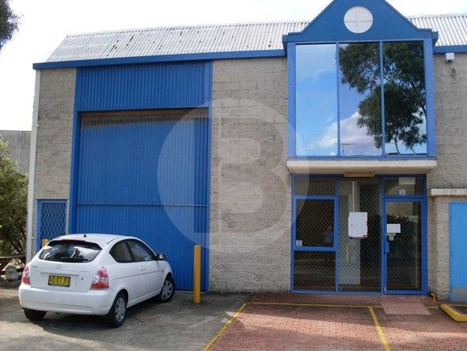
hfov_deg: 49.0
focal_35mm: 38
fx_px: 513
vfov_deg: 37.7
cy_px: 176
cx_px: 234
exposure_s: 1/350
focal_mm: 6.3
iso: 80
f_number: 2.8
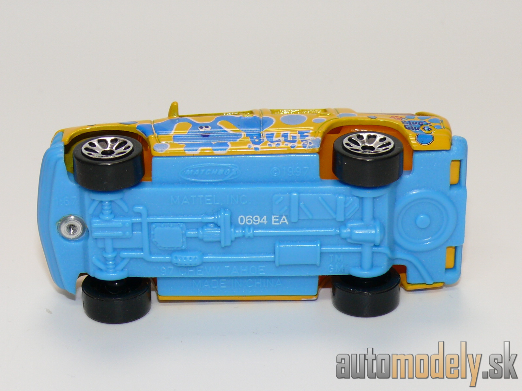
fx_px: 1659
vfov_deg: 13.5
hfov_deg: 17.9
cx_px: 261
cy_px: 196
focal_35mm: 110
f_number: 4
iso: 100
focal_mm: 14
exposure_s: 1/30
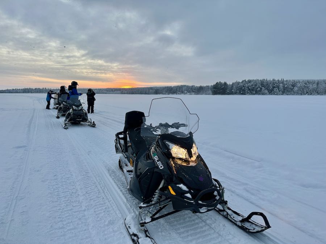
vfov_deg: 56.8
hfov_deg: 71.6
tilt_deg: -8.4
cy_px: 122
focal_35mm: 24
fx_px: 226
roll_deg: +0.3
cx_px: 163
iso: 80
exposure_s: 1/386
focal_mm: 6.86
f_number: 1.78
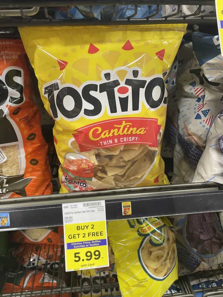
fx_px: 223
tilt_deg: -26.6
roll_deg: +1.8
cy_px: 148
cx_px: 112
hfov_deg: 53.1
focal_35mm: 26
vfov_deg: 67.3
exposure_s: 1/60
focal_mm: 4.2
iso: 200
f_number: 1.6
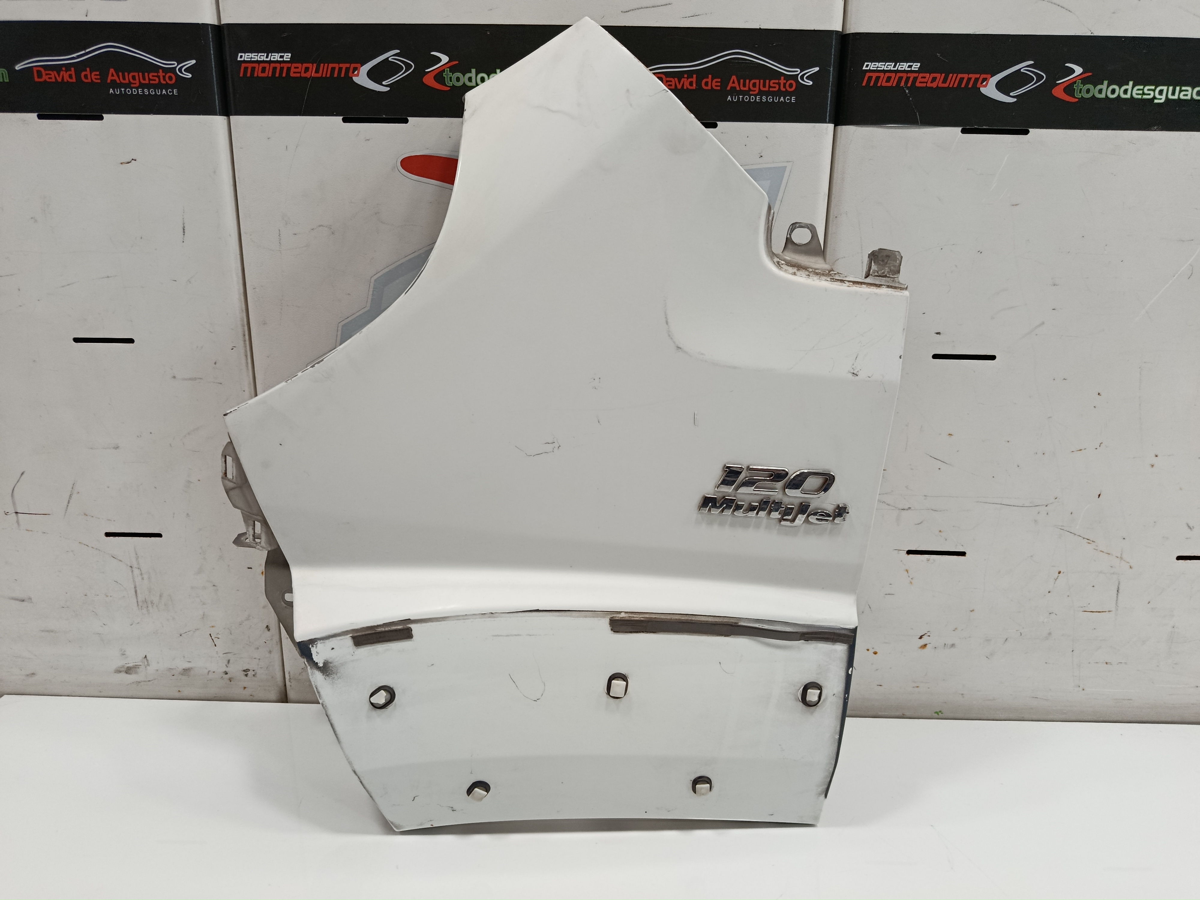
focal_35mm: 24
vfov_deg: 56.8
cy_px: 450
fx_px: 832
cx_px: 600
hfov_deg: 71.6
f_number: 1.7
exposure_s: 1/100
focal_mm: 5.24
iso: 1035
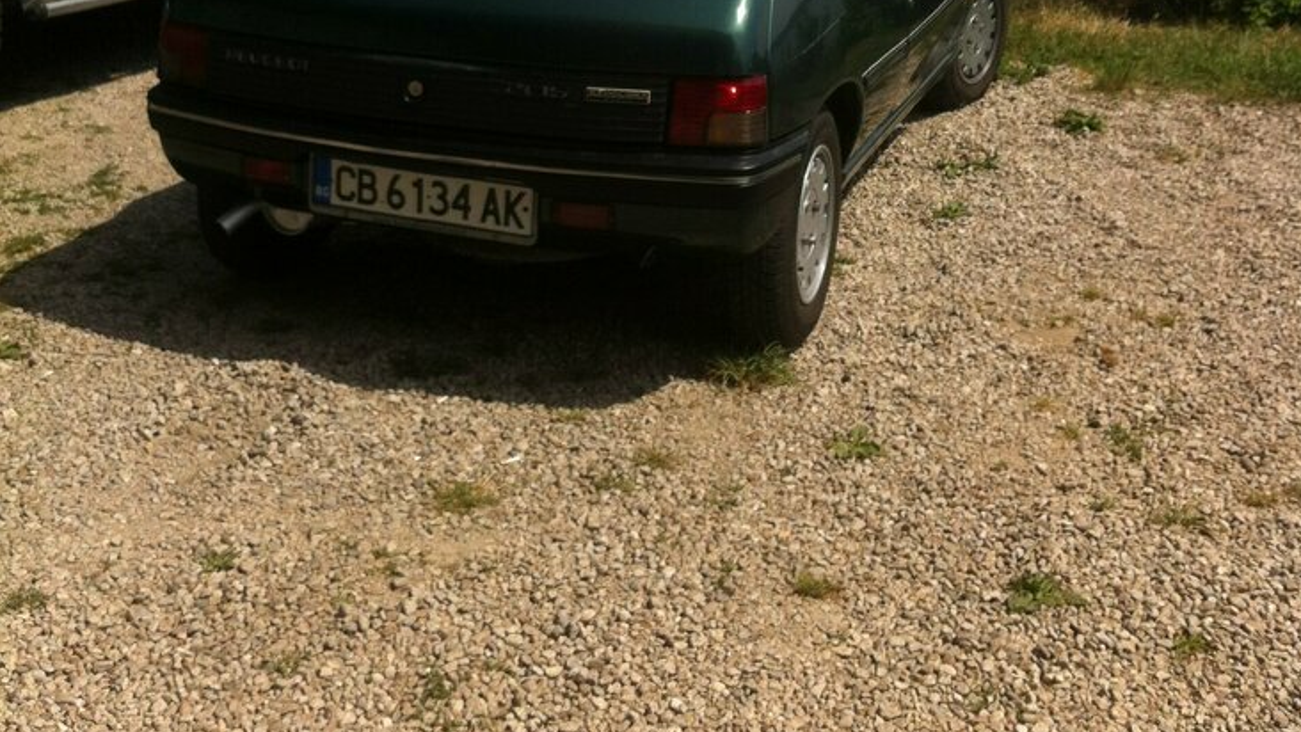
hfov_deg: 39.9
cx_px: 662
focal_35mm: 52
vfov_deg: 22.0
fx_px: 1794
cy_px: -46
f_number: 2.8
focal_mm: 3.85
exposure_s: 1/2155
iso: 80
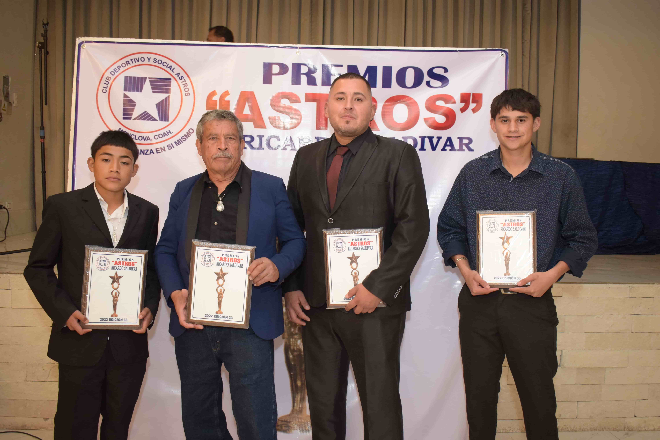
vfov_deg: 36.9
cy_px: 220
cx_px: 330
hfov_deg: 53.1
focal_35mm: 36
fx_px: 660
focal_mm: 24
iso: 1600
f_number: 4.5
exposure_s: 1/60
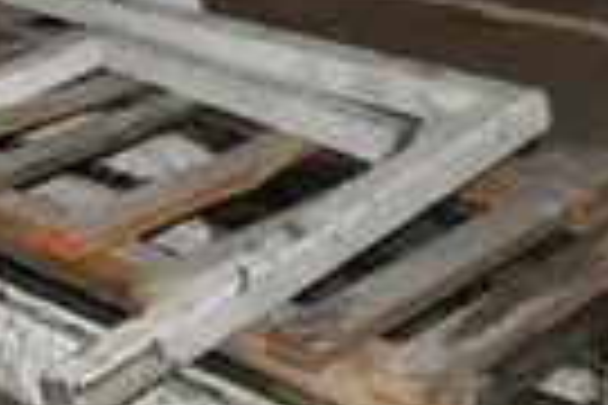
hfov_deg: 22.8
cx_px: -167
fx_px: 1351
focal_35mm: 80
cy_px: -40
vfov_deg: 16.5
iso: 800
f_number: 3.5
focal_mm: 18
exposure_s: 1/60
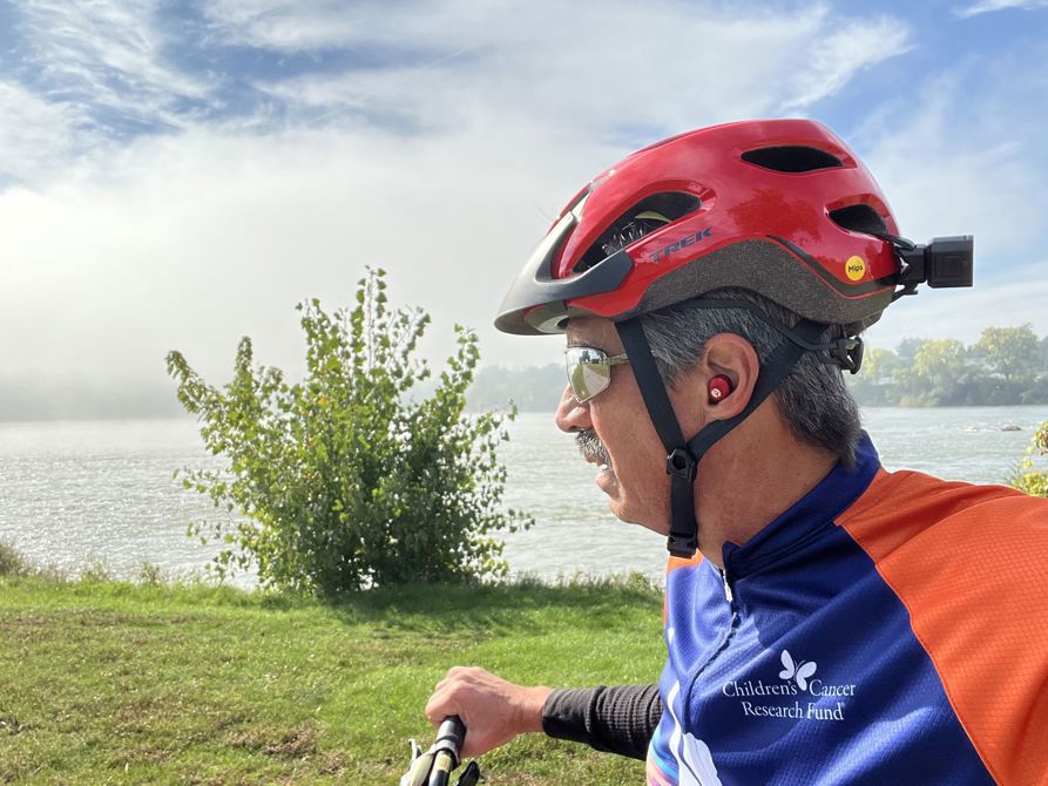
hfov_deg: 60.0
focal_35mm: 30
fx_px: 908
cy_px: 393
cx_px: 524
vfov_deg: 46.8
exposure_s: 1/931
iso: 32
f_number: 2.2
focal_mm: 2.71
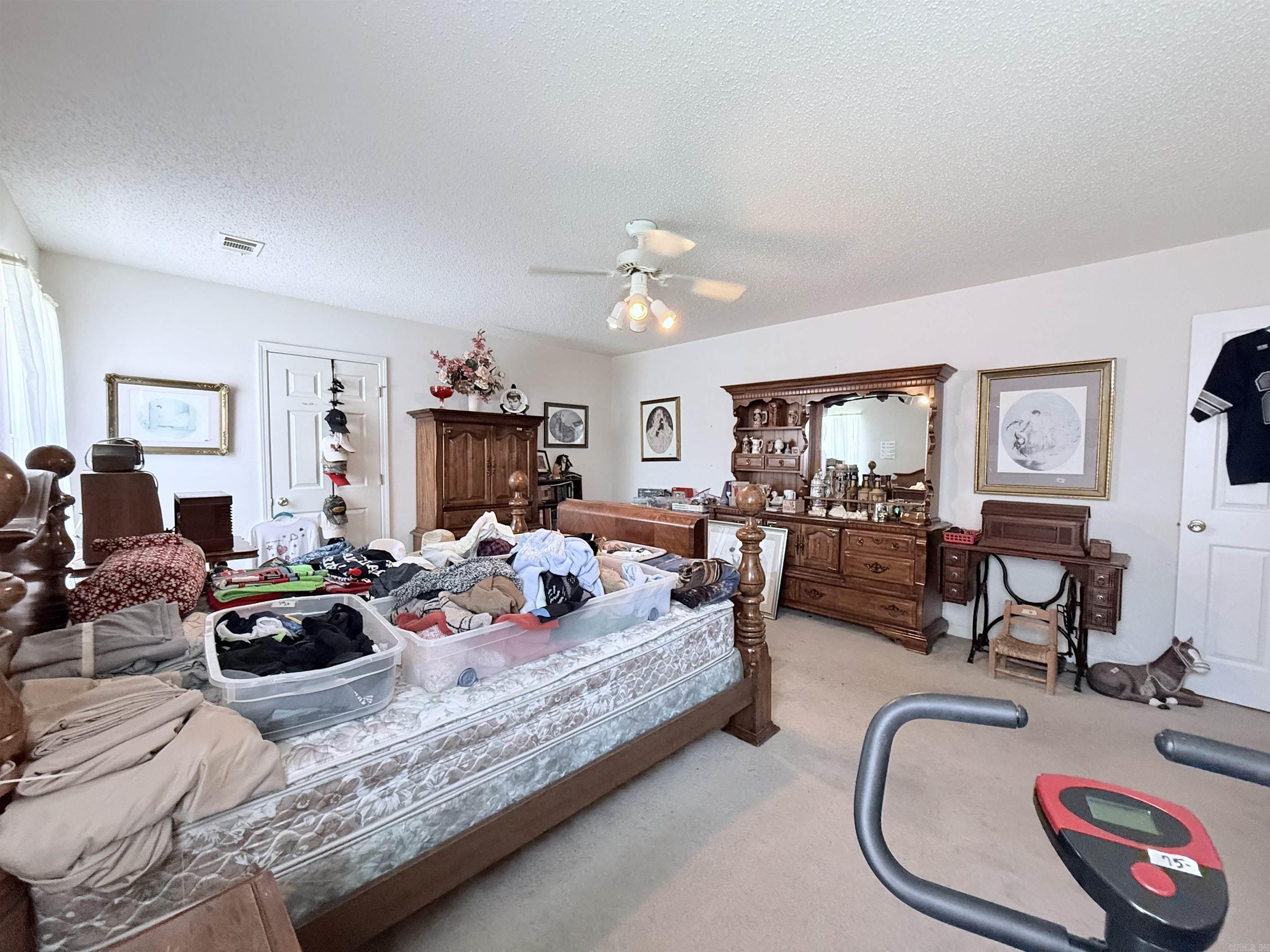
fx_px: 514
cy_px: 476
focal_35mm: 14
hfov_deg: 102.1
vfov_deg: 85.7
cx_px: 635
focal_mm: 2.22
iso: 500
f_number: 2.2
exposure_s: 1/60
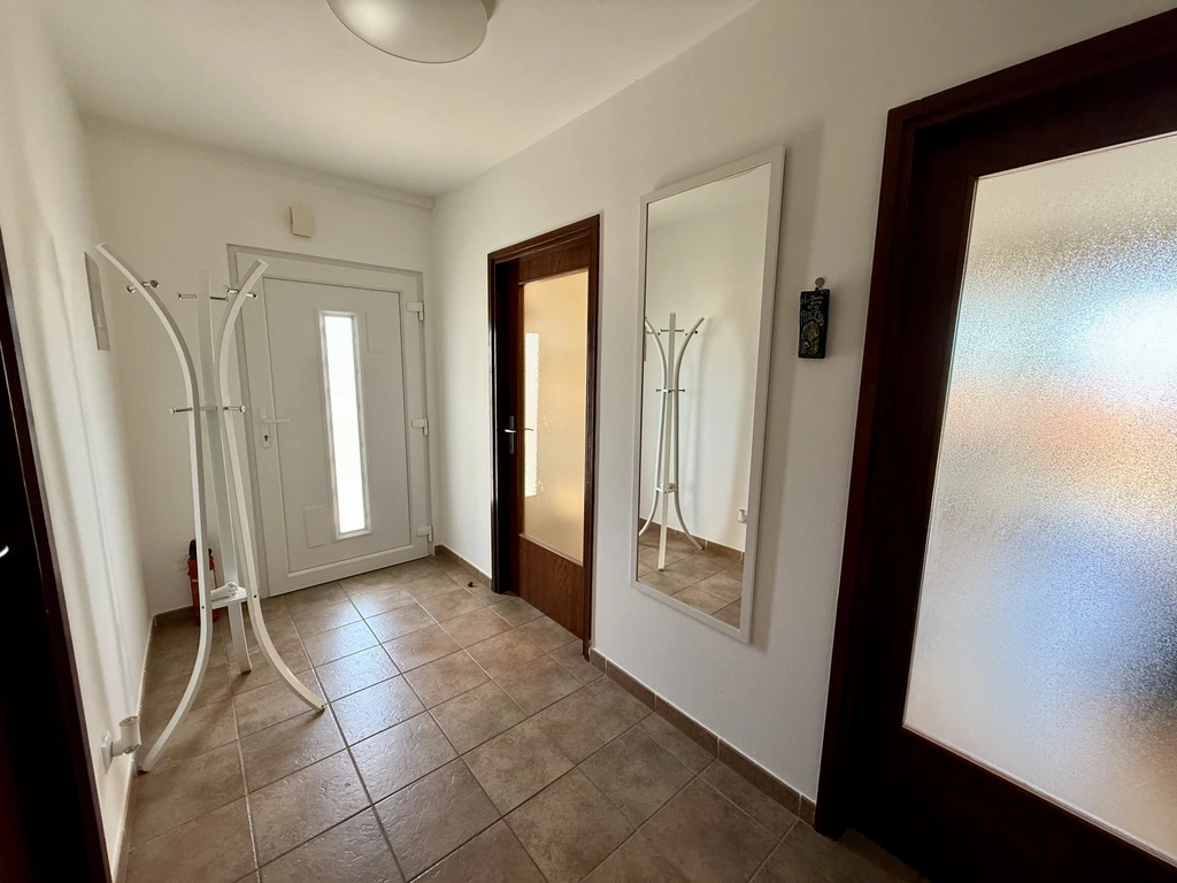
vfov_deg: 85.7
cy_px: 442
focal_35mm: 14
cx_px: 588
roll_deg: -1.0
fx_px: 476
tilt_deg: -8.6
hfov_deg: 102.1
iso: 250
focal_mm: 2.22
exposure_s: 1/100
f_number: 2.2
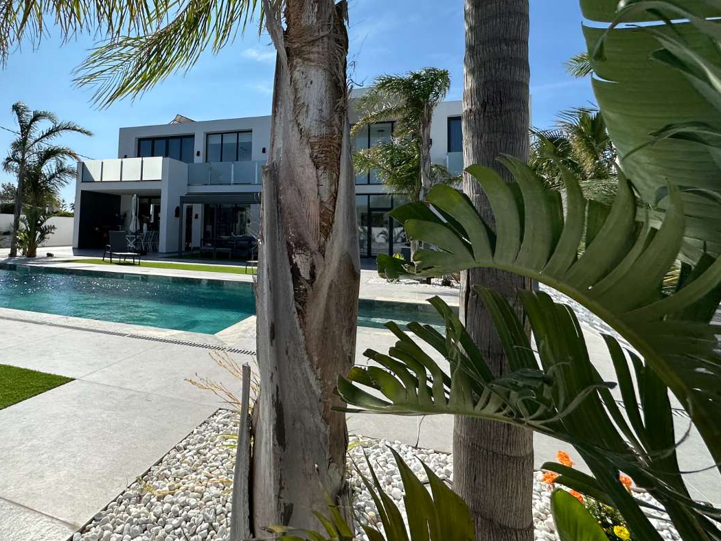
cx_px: 255
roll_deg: -3.1
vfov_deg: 65.1
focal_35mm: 20
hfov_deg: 79.7
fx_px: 417
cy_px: 205
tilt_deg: +5.3
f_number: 2.2
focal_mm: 2.22
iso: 40
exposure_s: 1/2618
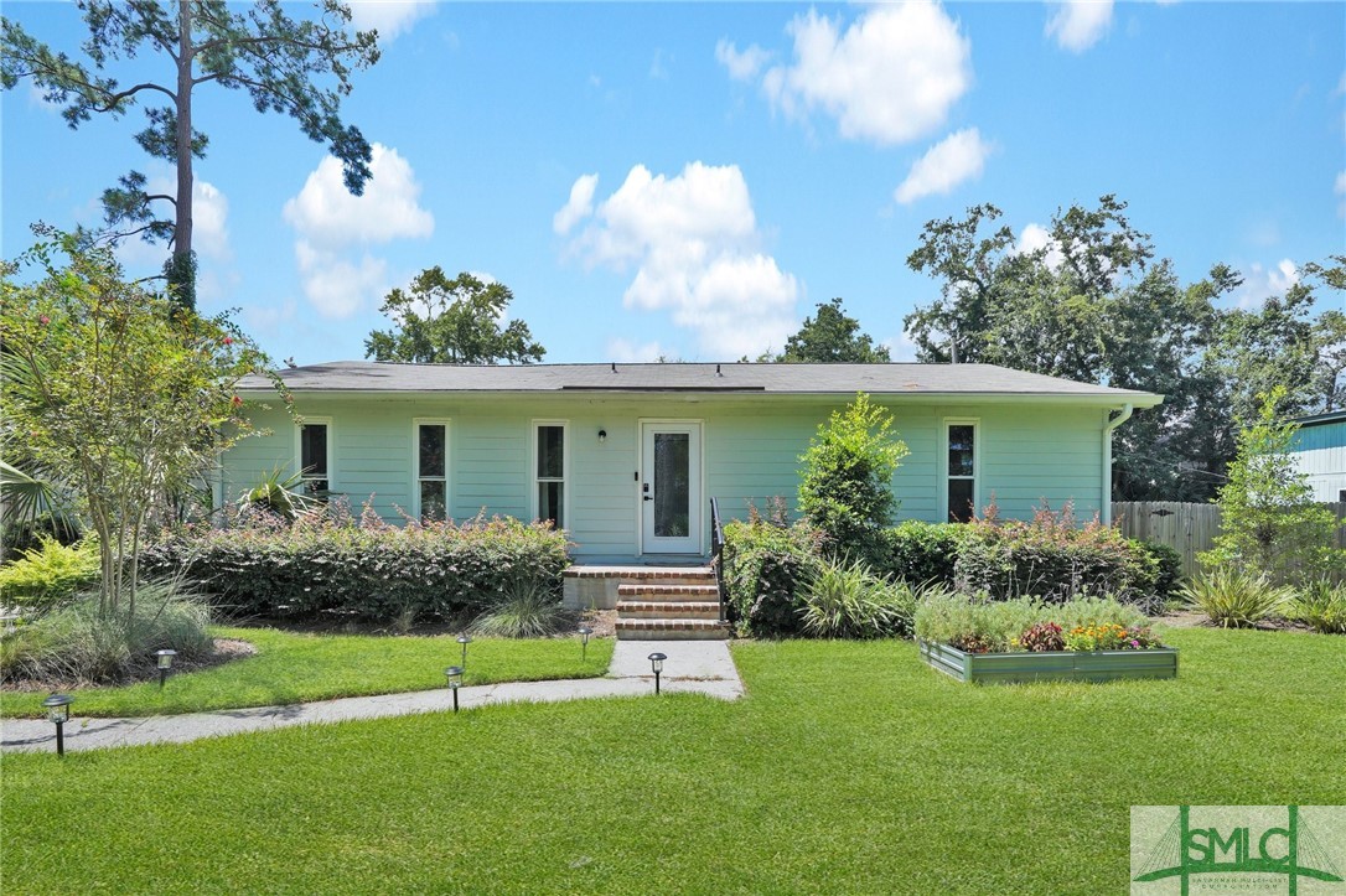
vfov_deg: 73.7
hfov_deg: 96.8
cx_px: 673
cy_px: 448
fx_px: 598
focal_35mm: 16
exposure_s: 1/320
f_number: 9
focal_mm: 16
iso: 320
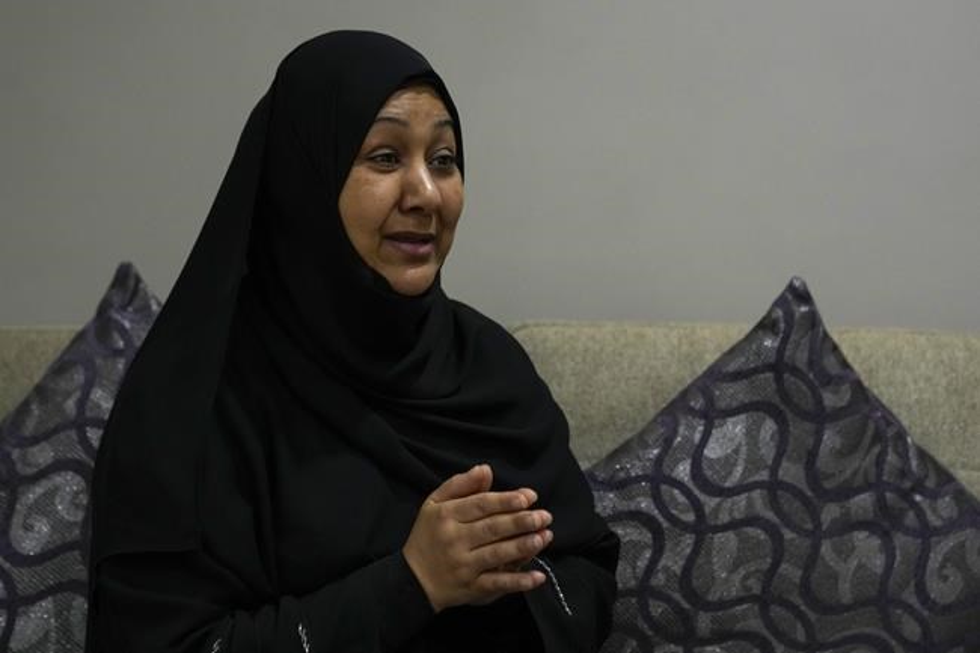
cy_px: 326
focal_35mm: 55
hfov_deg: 36.3
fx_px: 1497
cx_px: 490
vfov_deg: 24.6
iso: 3200
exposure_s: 1/250
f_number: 2.8
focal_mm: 55
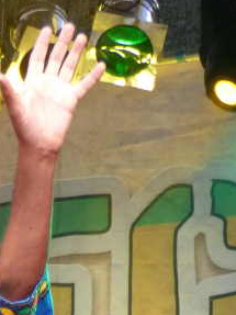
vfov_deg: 5.2
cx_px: -97
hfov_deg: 4.0
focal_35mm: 373
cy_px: 542
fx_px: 3393
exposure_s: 1/60
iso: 320
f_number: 2.8
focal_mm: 19.2
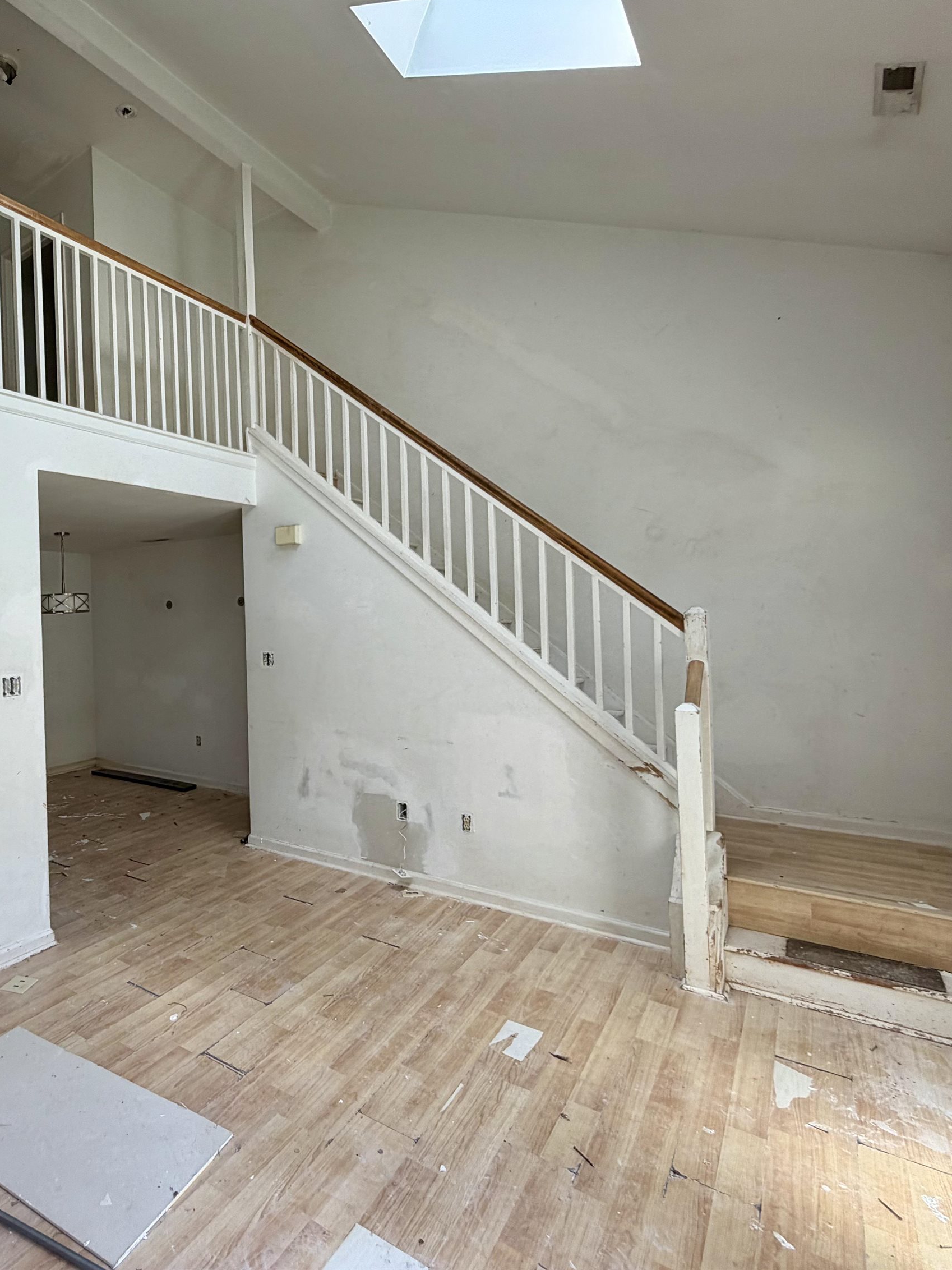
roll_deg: +2.2
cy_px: 624
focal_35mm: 19
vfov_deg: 84.7
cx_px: 214
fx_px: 697
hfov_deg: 63.7
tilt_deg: +1.5
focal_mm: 2.22
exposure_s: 1/121
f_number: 2.2
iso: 50
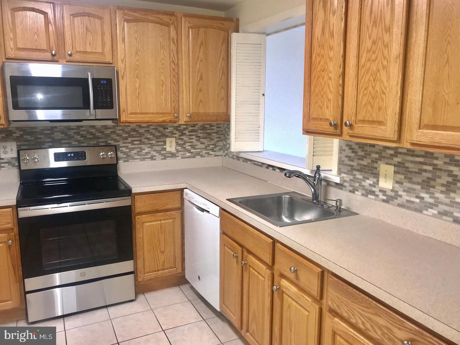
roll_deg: -0.4
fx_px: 372
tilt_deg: -9.0
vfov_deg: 49.7
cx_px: 230
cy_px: 172
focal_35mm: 28
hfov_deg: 63.4
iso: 25
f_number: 1.8
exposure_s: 1/30
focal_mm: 3.99
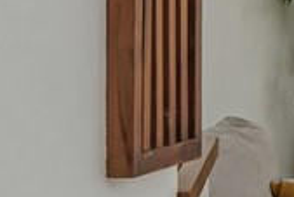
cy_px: -3
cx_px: 833
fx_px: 2346
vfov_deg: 4.8
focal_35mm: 287
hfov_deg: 6.6
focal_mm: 24
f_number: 16
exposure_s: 1/8
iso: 160
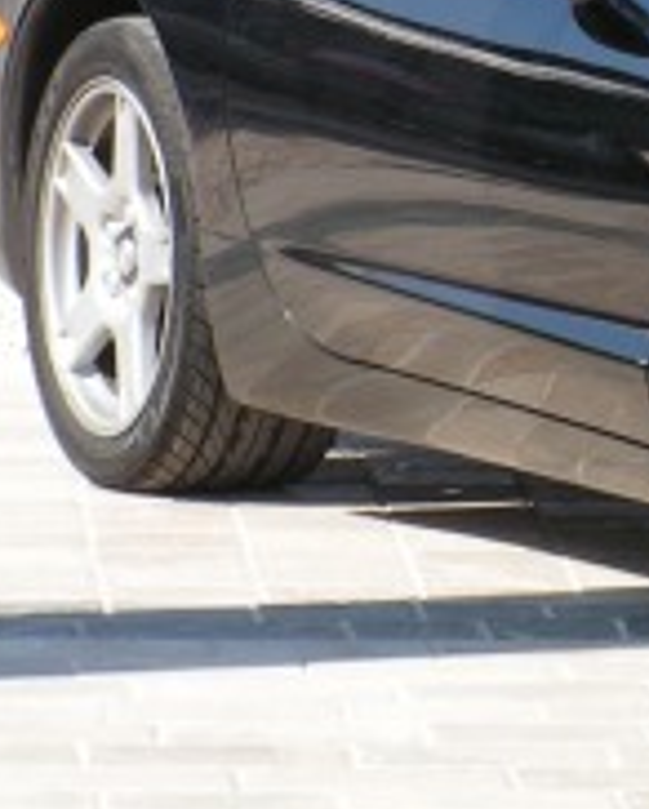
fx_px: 11577
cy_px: -133
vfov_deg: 4.0
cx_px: 1280
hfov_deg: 3.2
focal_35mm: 483
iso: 50
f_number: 5
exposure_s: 1/200
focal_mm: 23.4
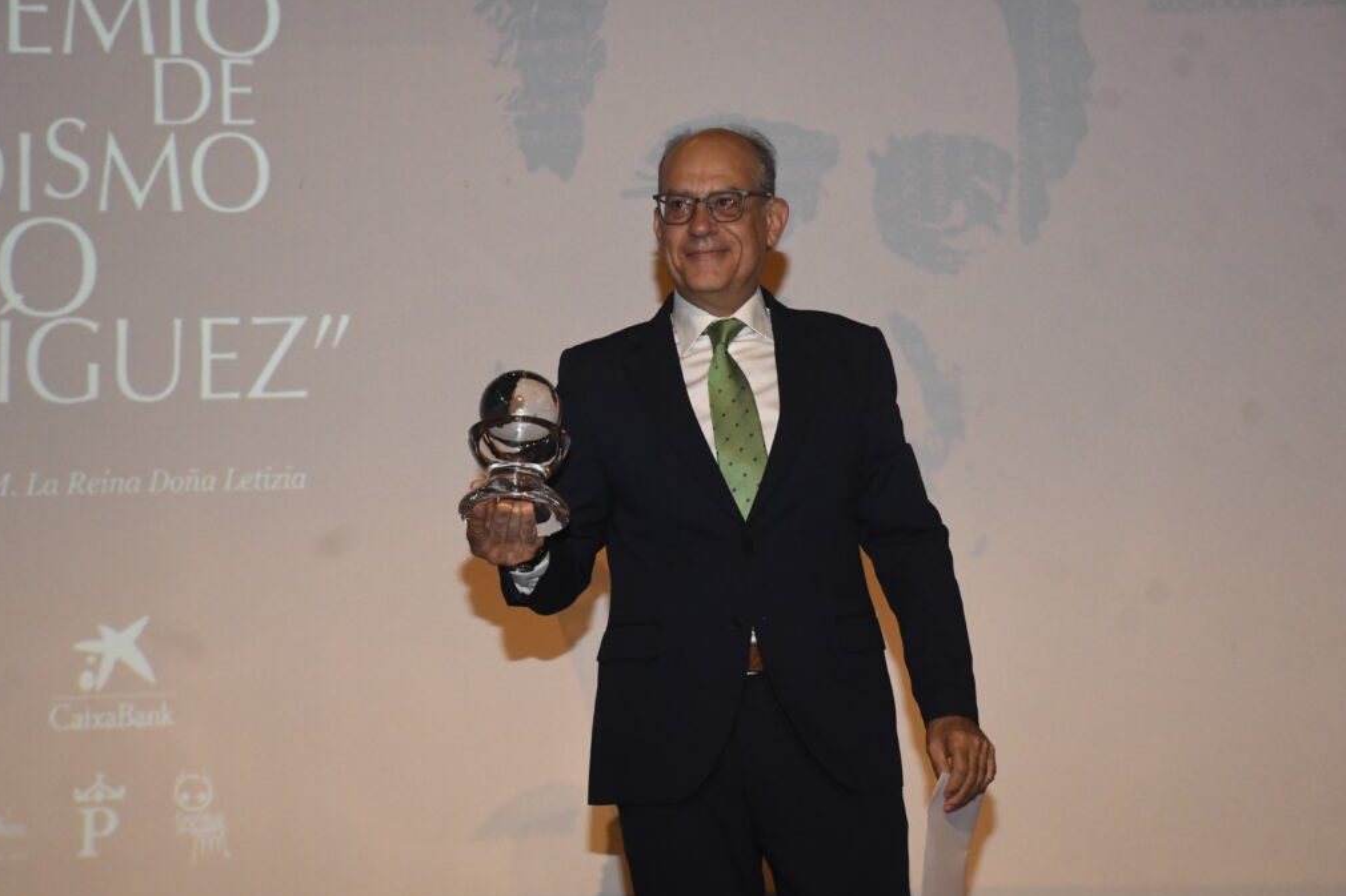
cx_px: 666
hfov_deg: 27.7
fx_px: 2729
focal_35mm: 73
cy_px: 452
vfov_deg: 18.7
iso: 4000
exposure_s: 1/400
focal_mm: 48
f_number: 5.6
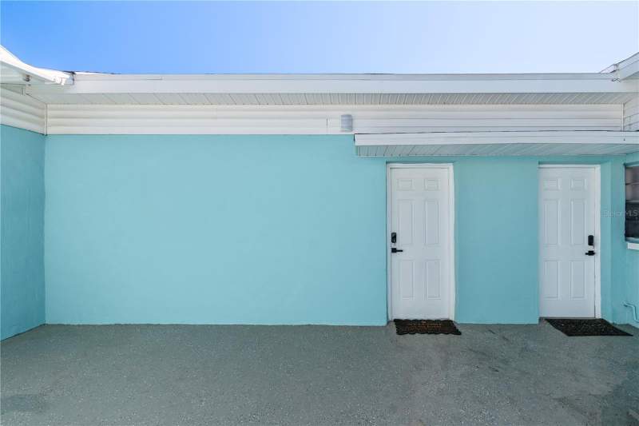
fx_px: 266
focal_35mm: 15
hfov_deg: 100.4
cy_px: 213
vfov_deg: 77.3
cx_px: 320
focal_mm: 10
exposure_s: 1/320
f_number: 7.1
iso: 100
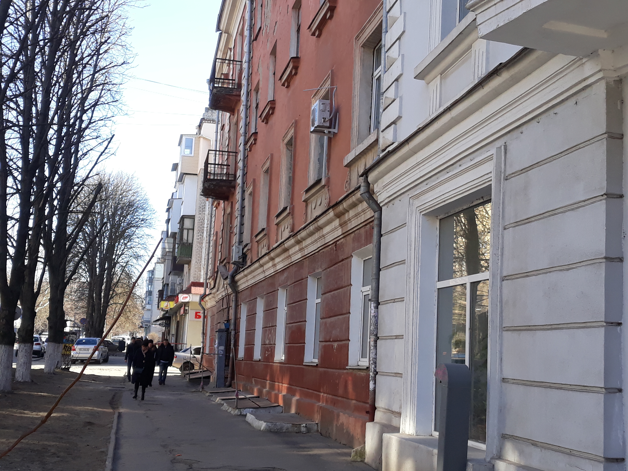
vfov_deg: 51.4
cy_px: 236
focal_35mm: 27
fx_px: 490
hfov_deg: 65.3
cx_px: 314
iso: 40
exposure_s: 1/337
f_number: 1.7
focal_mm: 3.71
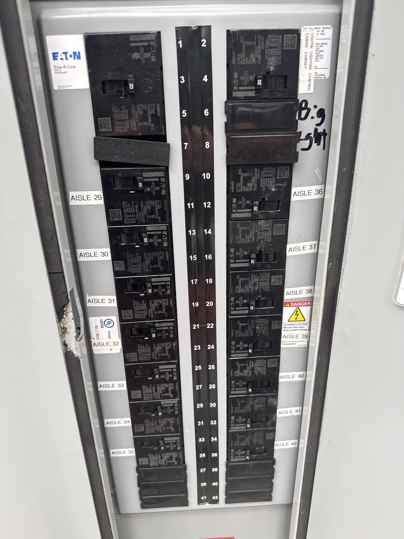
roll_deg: +1.3
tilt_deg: -21.9
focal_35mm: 24
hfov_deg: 56.8
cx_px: 202
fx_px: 373
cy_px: 270
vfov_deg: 71.6
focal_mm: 6.76
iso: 64
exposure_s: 1/121
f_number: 1.78
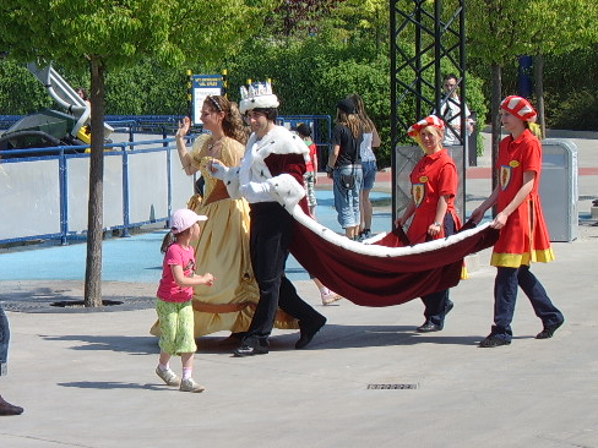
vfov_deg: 13.0
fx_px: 1969
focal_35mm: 114
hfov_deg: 17.3
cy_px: 223
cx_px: 357
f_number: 6.7
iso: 50
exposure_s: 1/162
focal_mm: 22.74
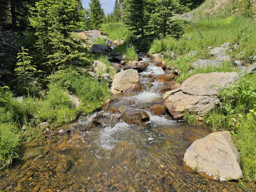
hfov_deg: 73.9
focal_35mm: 23
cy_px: 96
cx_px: 128
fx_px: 170
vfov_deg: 58.9
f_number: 1.7
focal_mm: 6.3
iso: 10
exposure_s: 1/572
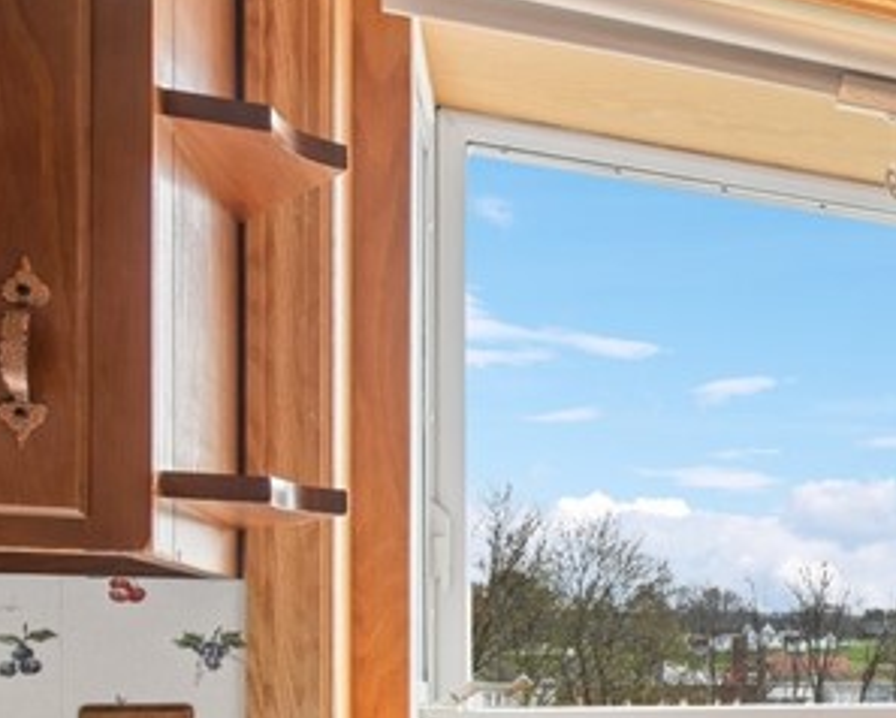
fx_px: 1274
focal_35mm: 48
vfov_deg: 30.0
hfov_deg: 29.3
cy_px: 664
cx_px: 1232
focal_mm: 14
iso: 50
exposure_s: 1/30
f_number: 11
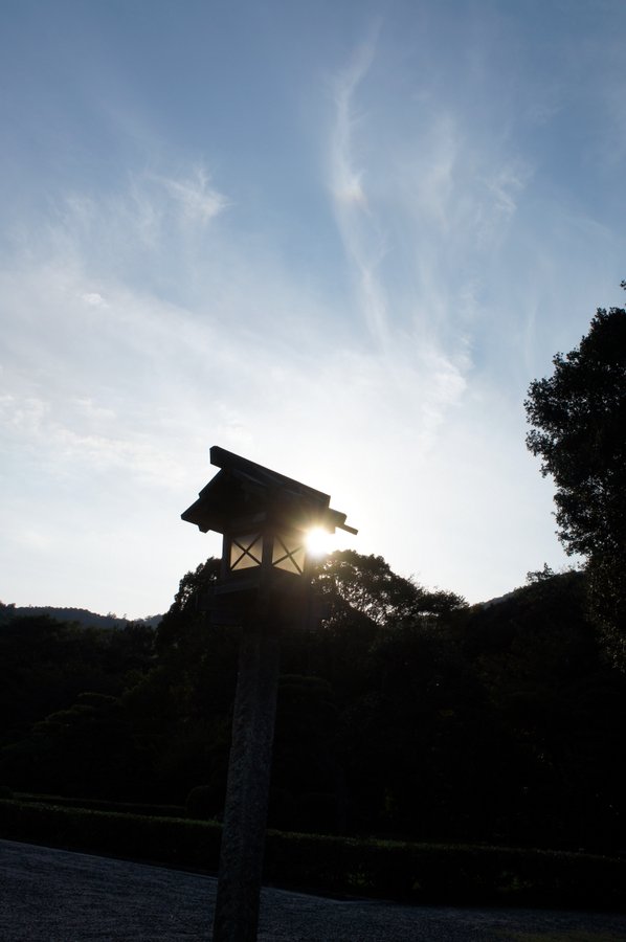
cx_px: 313
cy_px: 471
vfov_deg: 57.3
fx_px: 863
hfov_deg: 39.9
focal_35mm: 33
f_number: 9
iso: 200
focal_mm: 22
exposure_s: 1/1250
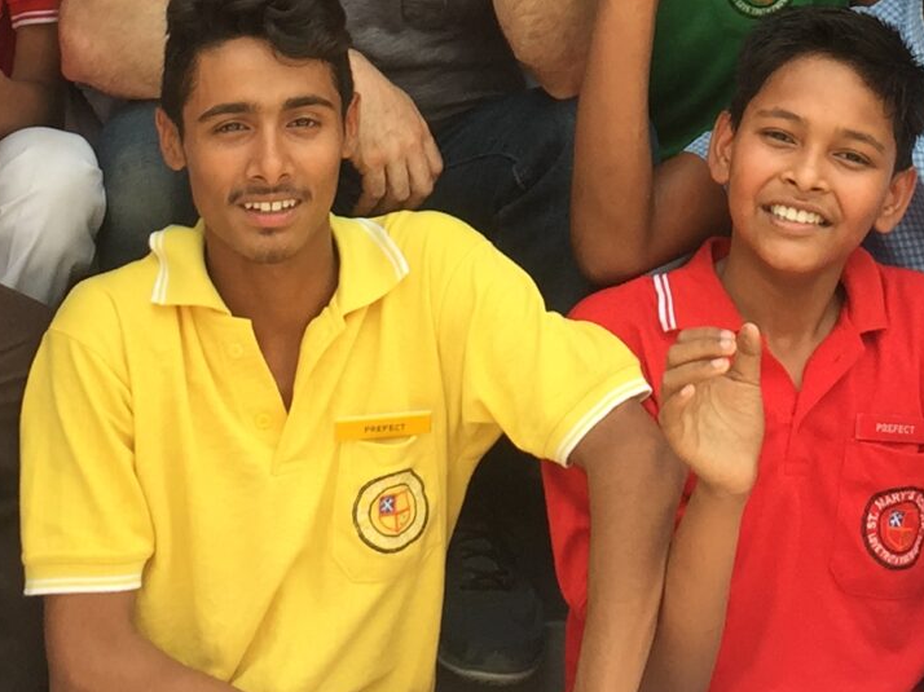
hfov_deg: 18.9
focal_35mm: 104
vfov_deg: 13.4
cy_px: -332
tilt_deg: +1.9
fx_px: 2775
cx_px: 607
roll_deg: -0.9
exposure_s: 1/377
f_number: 2.2
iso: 32
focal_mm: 4.15
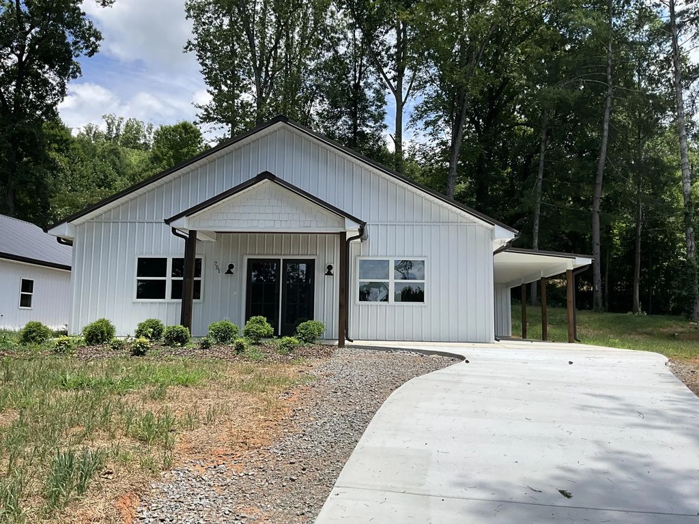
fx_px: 586
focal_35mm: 29
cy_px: 262
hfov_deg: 61.7
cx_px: 350
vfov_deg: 48.2
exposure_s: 1/1311
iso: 25
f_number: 1.8
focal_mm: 3
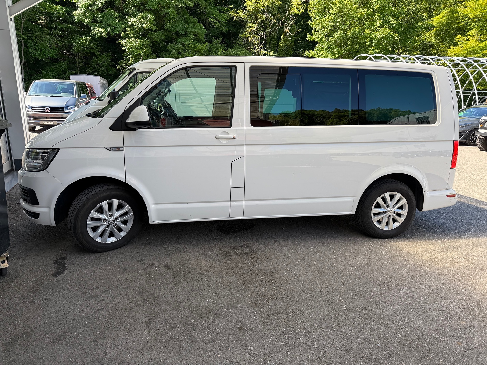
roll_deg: +0.6
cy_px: 182
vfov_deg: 56.8
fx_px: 338
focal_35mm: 24
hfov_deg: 71.6
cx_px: 244
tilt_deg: -12.8
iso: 80
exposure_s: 1/715
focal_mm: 6.76
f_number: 1.78
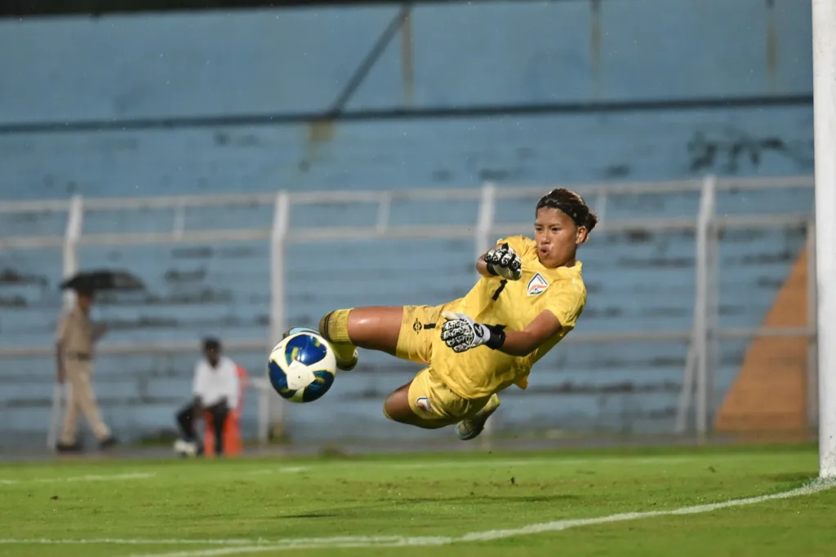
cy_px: 278
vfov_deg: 7.6
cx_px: 418
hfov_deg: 11.4
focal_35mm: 180
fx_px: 4180
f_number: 2.8
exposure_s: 1/1600
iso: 3200
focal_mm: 180
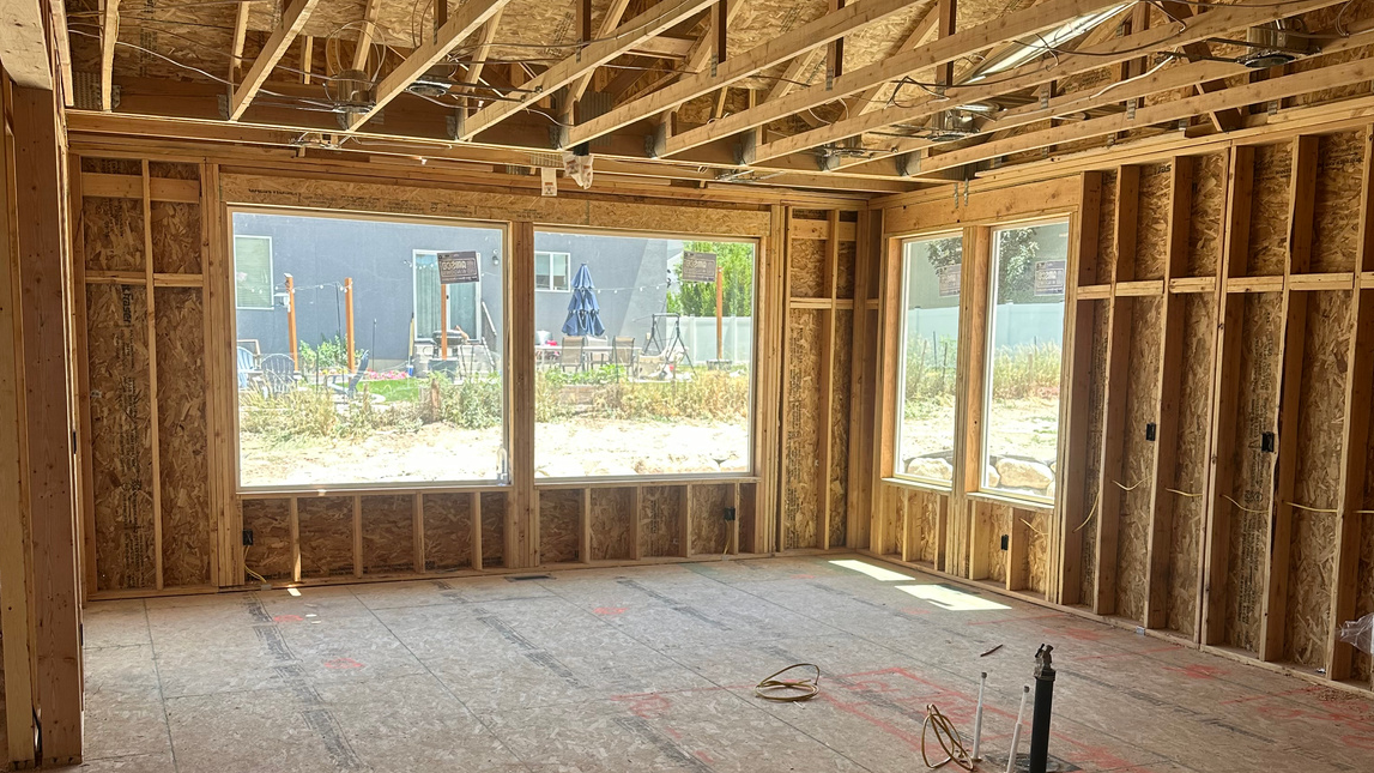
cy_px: 487
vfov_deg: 33.5
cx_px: 688
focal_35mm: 35
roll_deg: -1.7
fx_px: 1275
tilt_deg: -5.9
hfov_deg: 56.6
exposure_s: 1/244
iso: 80
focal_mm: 6.86
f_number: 1.78
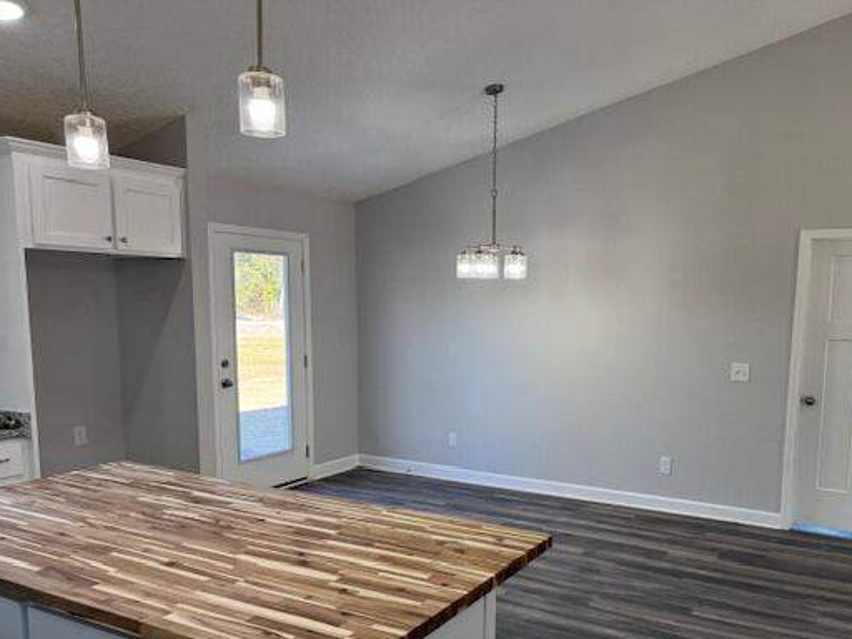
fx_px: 738
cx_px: 523
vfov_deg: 46.4
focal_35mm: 30
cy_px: 396
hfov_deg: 59.3
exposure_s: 1/154
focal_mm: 6.76
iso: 100
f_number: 1.78
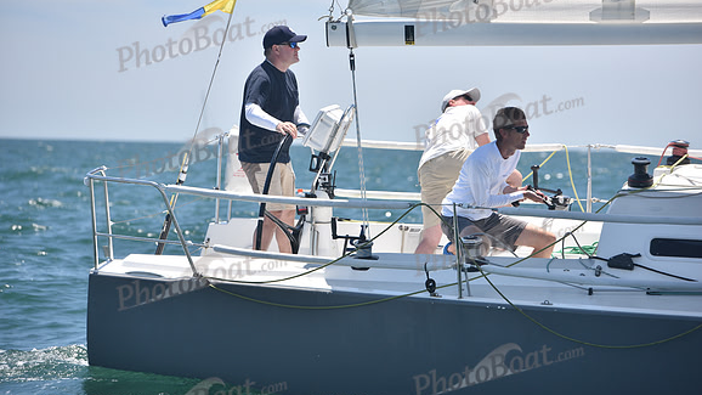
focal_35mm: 184
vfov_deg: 6.6
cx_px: 351
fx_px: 3425
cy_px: 199
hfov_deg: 11.7
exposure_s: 1/800
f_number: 5
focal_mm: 175
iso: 320
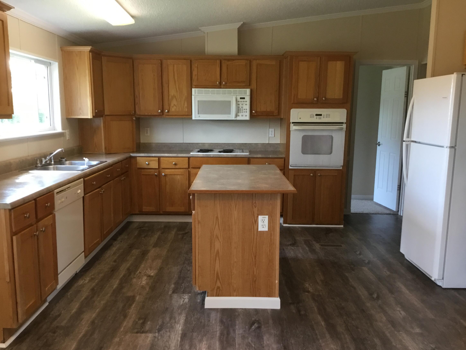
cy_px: 180
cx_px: 226
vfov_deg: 44.2
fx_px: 431
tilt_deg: -10.3
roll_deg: +1.0
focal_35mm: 32
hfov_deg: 56.8
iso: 100
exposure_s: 1/30
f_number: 2.4
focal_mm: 3.3
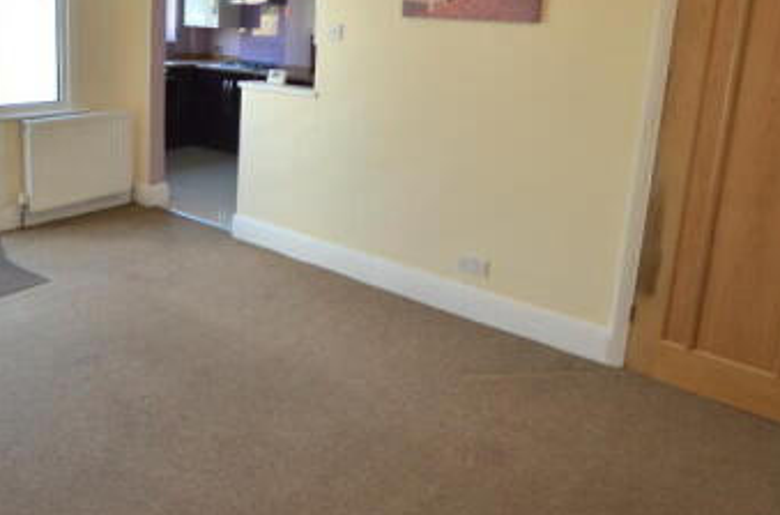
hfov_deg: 62.5
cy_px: 122
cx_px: 274
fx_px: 627
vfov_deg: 43.1
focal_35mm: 29
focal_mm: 10
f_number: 4.5
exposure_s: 1/80
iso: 400
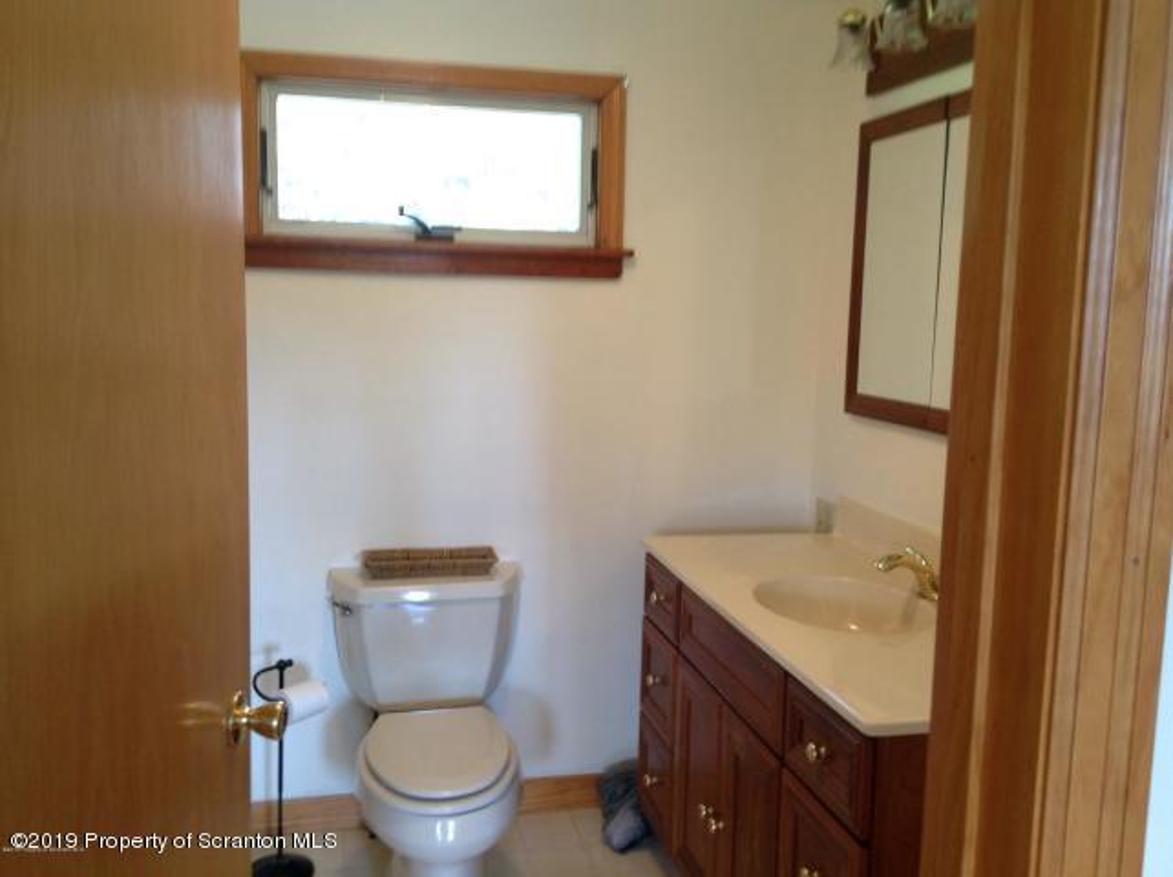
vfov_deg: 40.6
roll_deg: -1.2
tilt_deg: -7.9
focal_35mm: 35
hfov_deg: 52.7
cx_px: 586
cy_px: 438
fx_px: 1185
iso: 80
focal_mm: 4.28
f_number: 2.4
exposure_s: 1/15
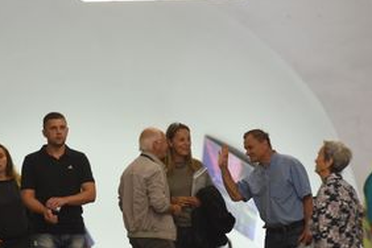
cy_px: 145
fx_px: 5135
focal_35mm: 497
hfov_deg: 4.1
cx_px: 57
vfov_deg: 2.8
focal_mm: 200
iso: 4000
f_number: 4.5
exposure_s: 1/160
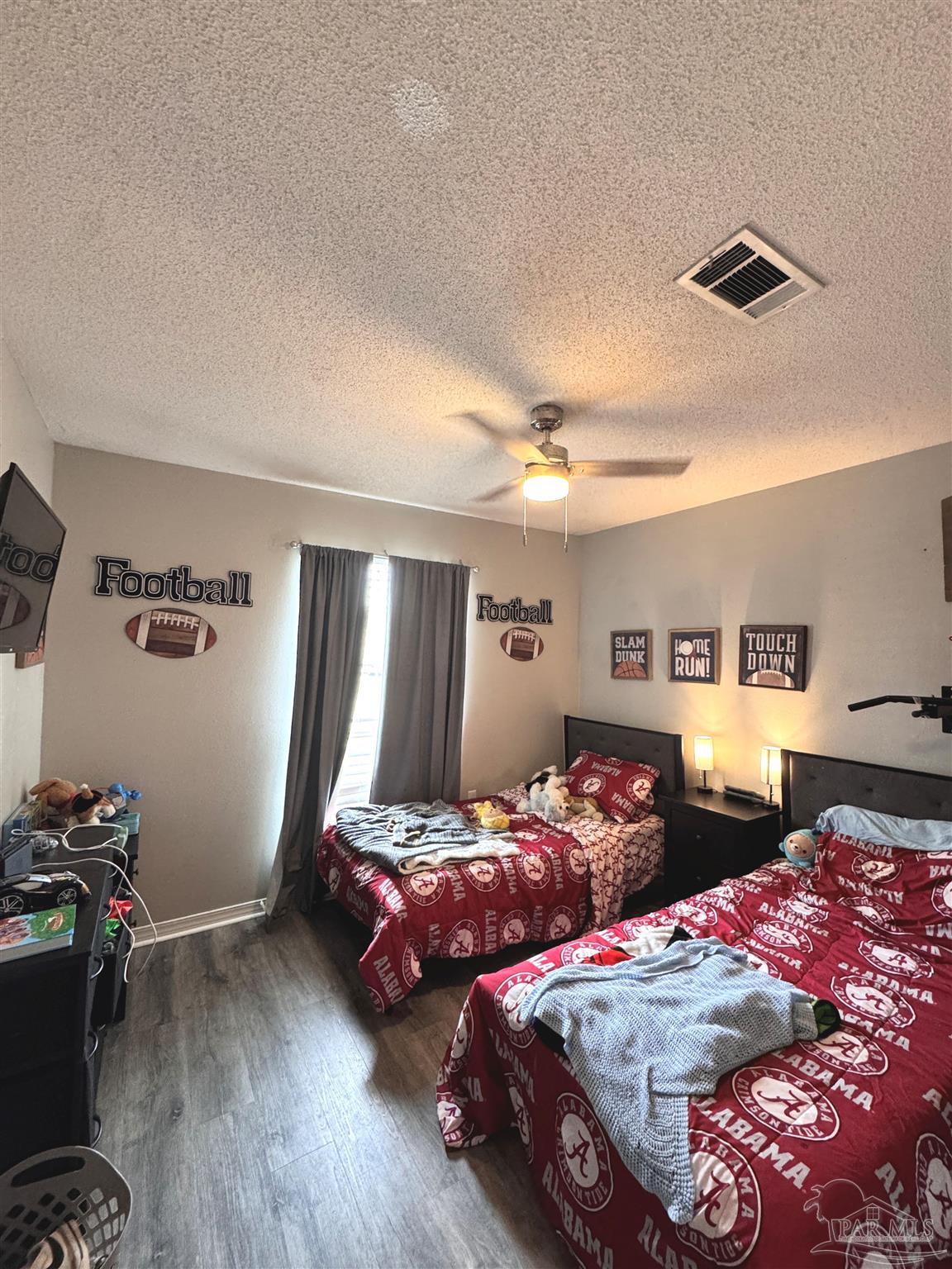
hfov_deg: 85.7
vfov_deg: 102.1
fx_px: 513
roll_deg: -1.1
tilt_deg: +2.4
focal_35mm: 14
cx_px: 476
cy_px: 634
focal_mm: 2.22
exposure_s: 1/60
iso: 400
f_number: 2.2
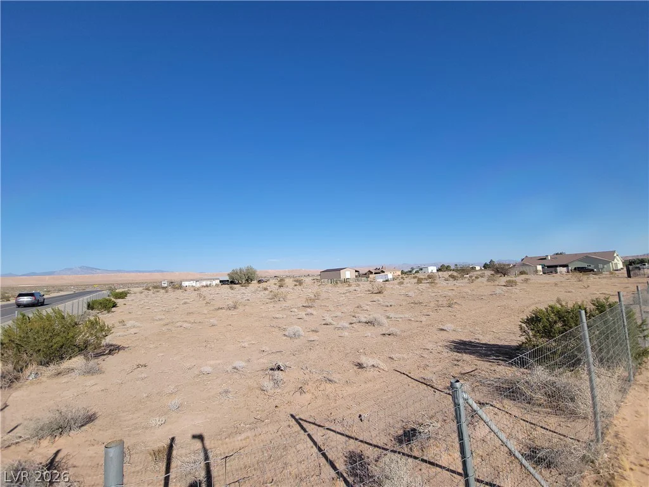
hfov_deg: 106.2
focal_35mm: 13
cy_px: 244
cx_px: 324
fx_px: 244
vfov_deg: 89.9
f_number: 2.2
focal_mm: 2.2
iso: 50
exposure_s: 1/1765
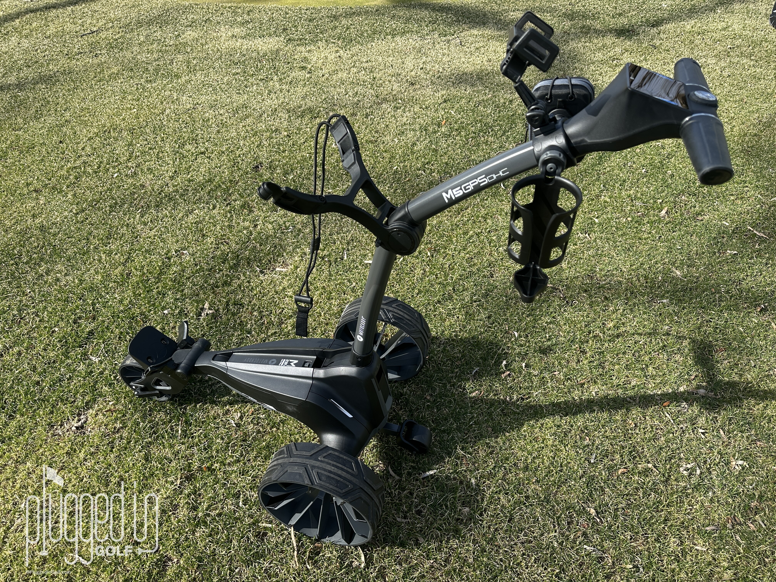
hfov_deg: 71.6
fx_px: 538
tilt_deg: -43.2
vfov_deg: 56.8
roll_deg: +4.3
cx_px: 388
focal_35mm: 24
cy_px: 291
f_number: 1.78
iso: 80
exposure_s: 1/2028
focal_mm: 6.86
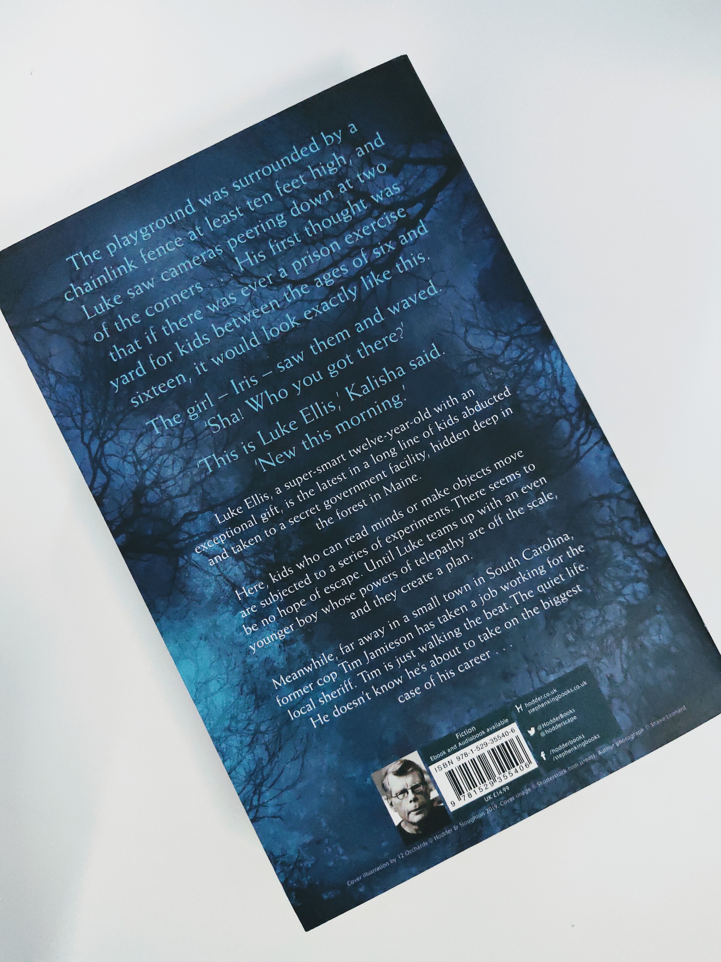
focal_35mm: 25
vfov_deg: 69.4
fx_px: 694
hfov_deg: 54.9
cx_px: 360
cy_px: 481
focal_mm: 4.71
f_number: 1.7
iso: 511
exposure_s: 1/100
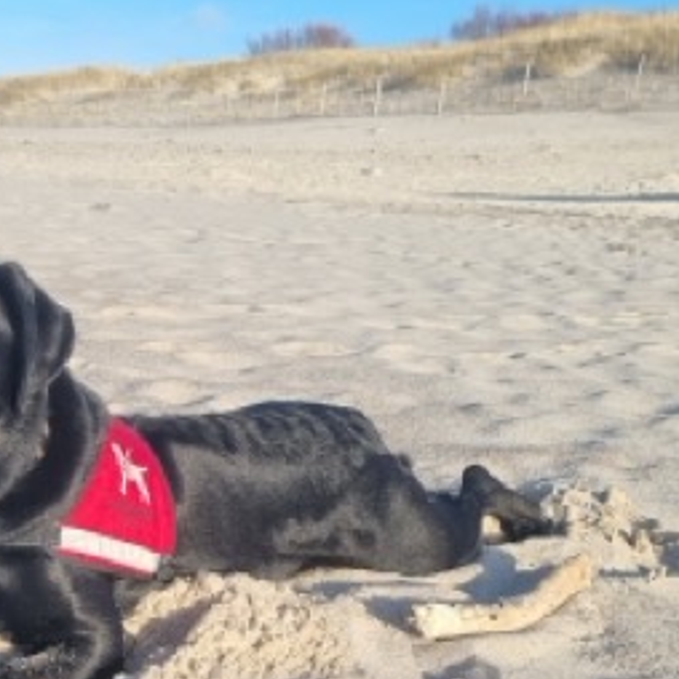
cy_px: 631
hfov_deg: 28.3
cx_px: 48
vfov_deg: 28.3
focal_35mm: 58
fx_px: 1287
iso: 50
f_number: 1.8
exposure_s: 1/1280
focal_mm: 5.4
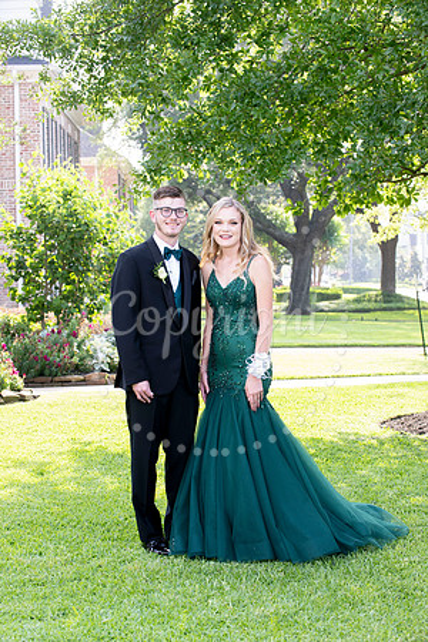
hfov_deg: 15.9
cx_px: 214
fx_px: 1534
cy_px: 321
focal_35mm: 86
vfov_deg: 23.6
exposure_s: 1/60
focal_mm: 86
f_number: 7.1
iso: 250
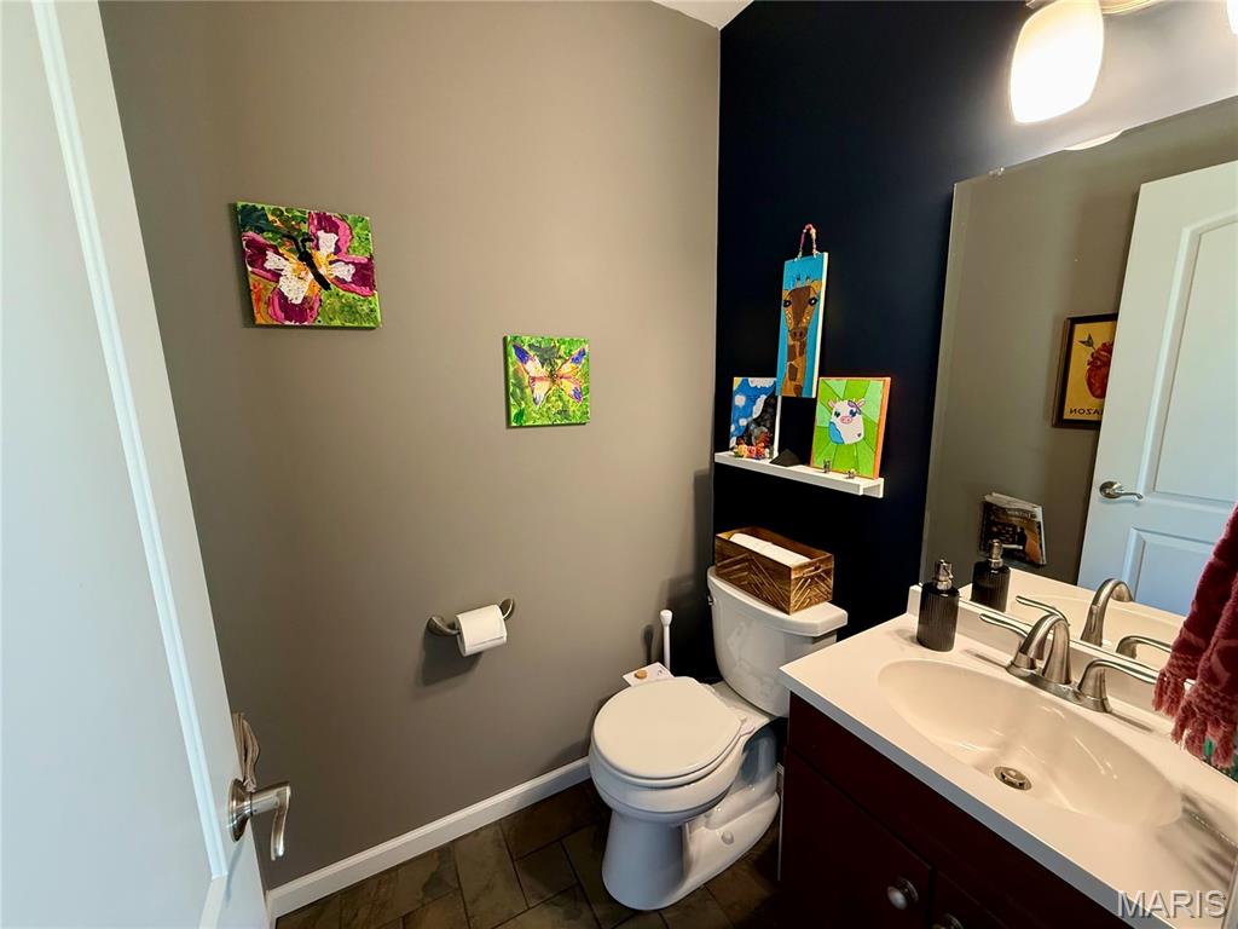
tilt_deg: -11.0
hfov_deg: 102.1
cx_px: 619
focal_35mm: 14
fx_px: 501
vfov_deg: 85.7
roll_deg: +1.6
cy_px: 464
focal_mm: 2.22
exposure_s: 1/60
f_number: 2.2
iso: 250
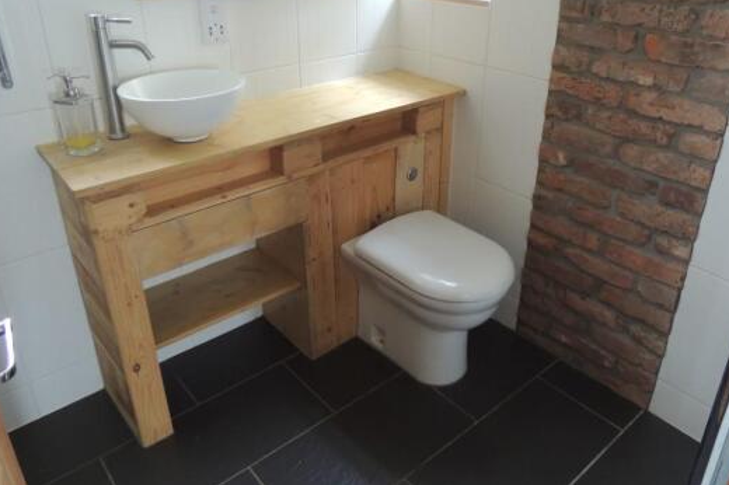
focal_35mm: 28
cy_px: 182
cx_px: 369
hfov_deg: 65.5
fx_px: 567
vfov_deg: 45.9
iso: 360
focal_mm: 4.3
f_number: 3
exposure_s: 1/30
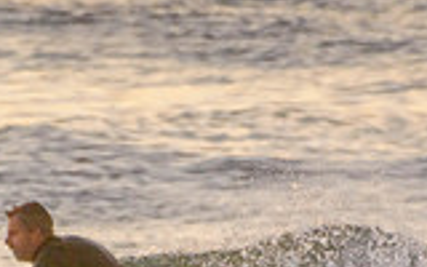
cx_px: 99
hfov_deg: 0.8
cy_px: 485
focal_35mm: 2776
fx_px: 32305
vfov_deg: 0.5
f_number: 5.6
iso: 2500
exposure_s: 1/320
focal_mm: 500
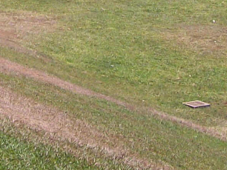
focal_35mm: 156
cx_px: 41
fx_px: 1023
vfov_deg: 8.9
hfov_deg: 12.6
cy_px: -176
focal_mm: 6
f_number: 4.8
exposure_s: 1/508
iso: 80
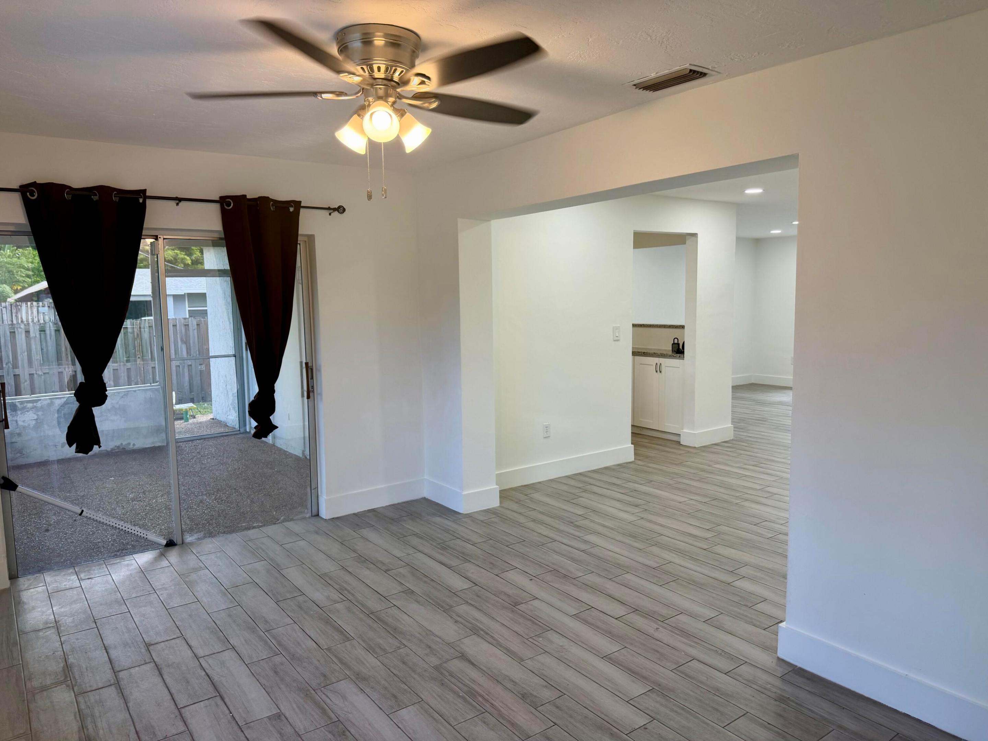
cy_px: 370
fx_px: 685
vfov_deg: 56.8
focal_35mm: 24
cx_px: 494
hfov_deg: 71.6
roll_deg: +1.5
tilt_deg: -6.0
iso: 80
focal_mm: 6.76
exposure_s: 1/120
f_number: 1.78
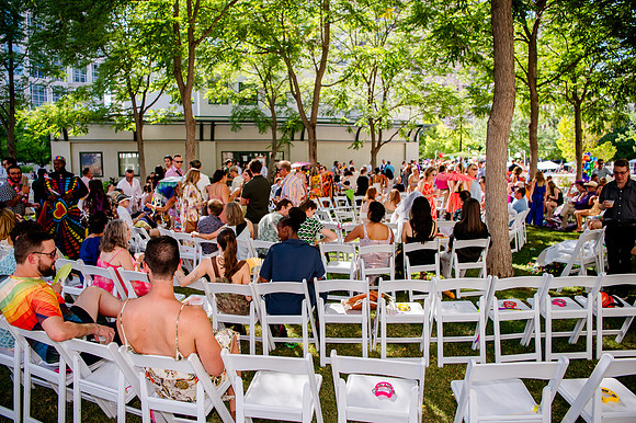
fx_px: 440
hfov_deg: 71.7
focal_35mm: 25
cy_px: 211
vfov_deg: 51.3
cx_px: 312
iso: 200
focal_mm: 24
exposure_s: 1/640
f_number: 2.8
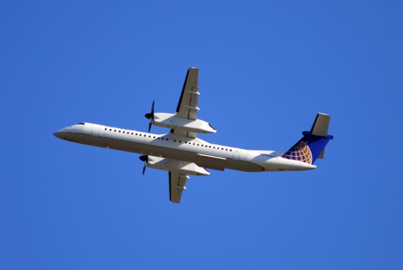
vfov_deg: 3.1
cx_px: 202
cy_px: 135
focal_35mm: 450
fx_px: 5046
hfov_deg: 4.6
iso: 200
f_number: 5.6
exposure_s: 1/1250
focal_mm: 300
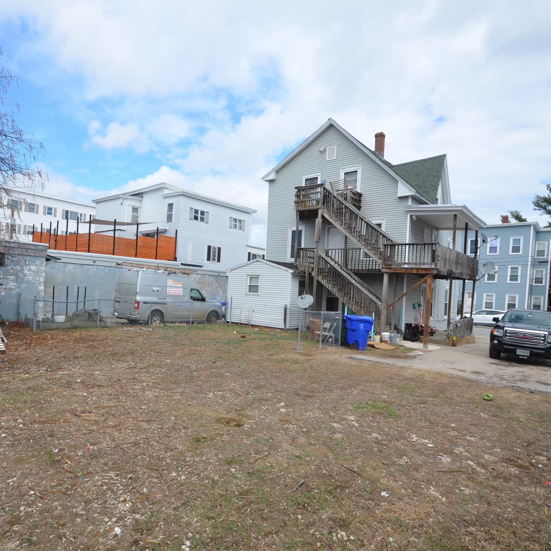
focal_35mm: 20
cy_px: 277
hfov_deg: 73.9
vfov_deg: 74.8
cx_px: 217
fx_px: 360
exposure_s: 1/250
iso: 125
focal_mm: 10
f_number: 8
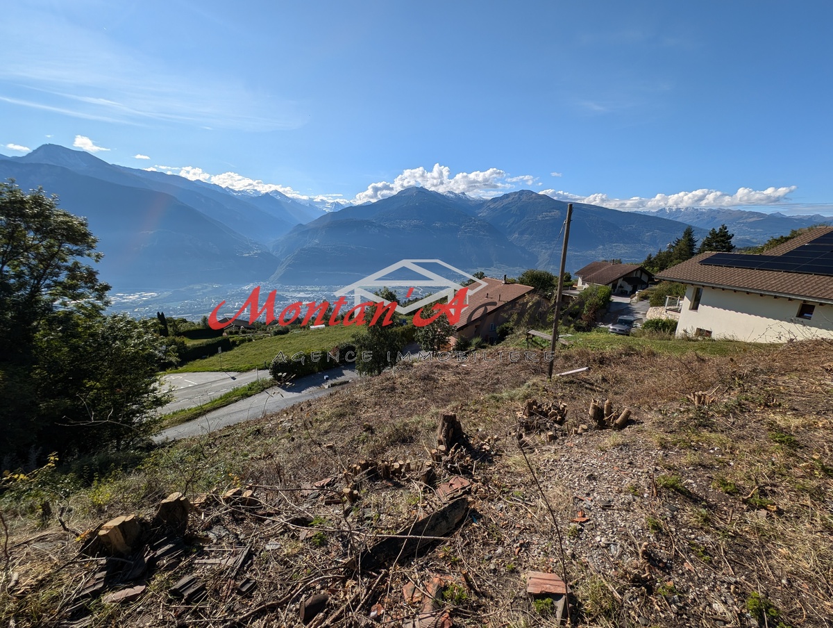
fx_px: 289
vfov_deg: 94.7
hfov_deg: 110.4
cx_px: 416
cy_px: 314
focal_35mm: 12
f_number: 1.95
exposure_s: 1/2825
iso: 40
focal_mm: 2.23
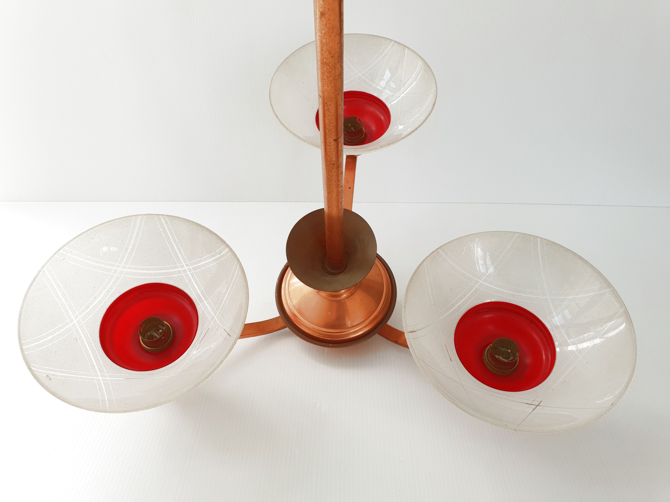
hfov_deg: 67.3
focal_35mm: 26
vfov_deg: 53.1
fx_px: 503
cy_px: 251
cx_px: 335
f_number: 2.4
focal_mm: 4.3
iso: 50
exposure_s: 1/159
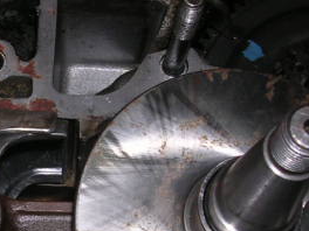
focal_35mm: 92
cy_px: 159
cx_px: 48
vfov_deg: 16.0
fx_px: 821
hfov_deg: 21.0
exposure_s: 1/60.1
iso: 100
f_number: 5.6
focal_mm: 5.8
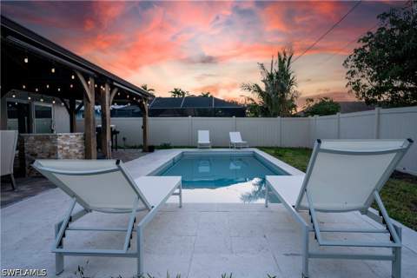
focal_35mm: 20
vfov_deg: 61.9
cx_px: 208
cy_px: 139
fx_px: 232
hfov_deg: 84.0
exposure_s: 1/60
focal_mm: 20
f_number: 4
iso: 80
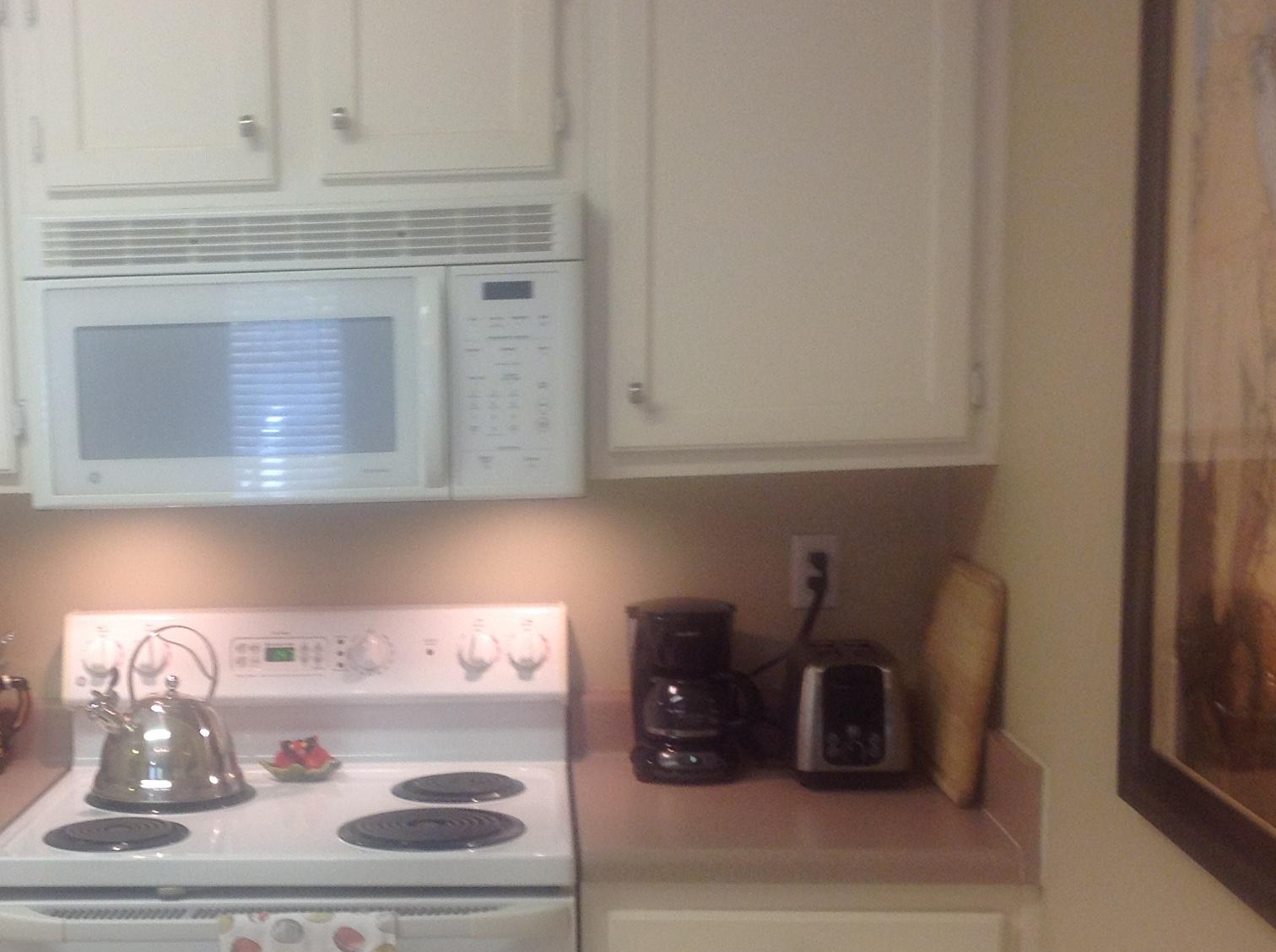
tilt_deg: -6.8
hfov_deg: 31.7
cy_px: 605
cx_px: 324
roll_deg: +0.9
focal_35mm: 60
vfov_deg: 24.3
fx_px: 2208
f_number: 2.4
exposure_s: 1/20
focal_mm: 4.28
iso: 50
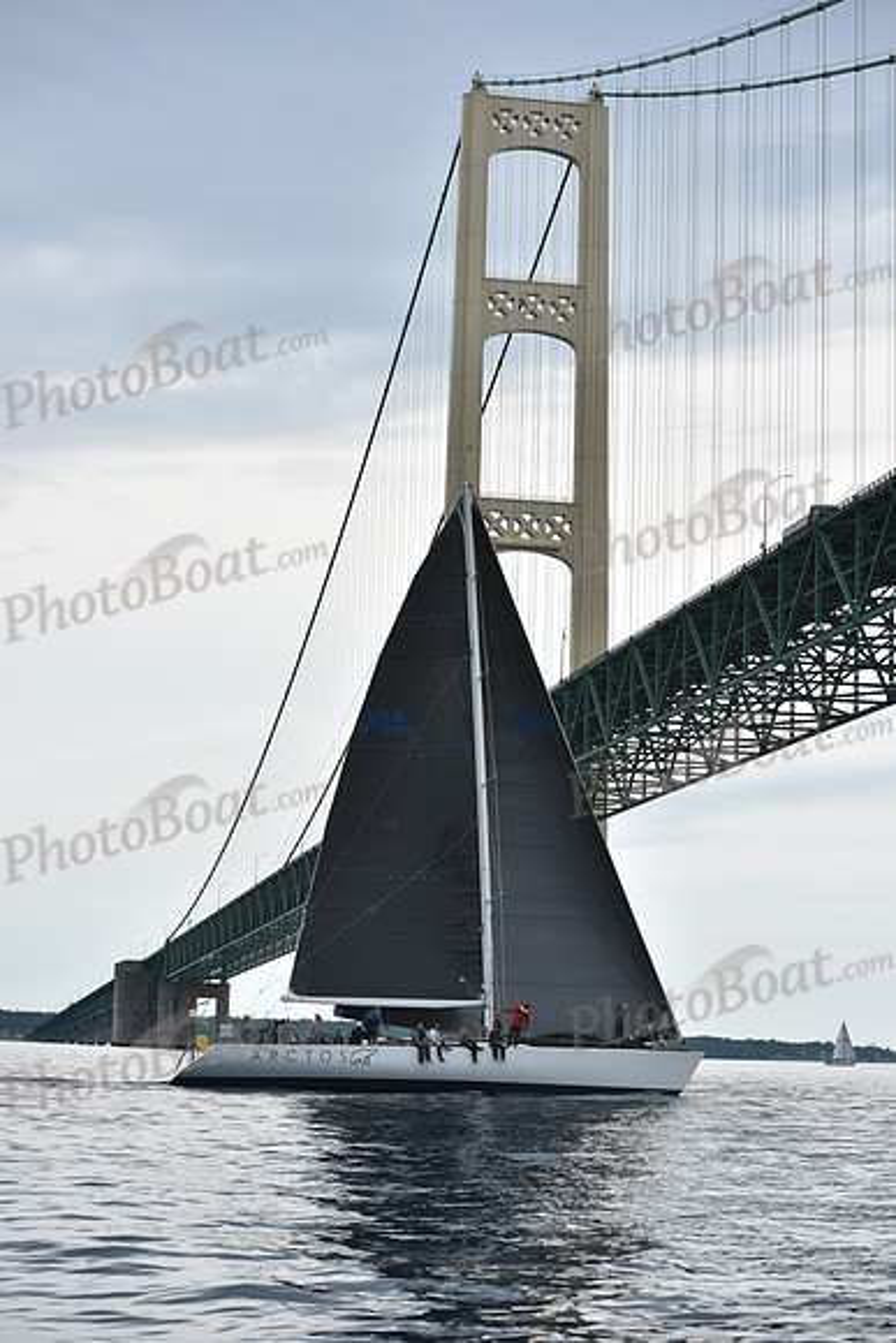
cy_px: 672
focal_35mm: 70
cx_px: 448
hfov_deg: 19.5
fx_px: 2612
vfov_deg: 28.8
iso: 250
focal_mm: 70
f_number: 5
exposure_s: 1/800
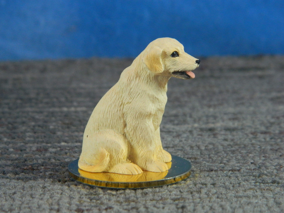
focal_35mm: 150
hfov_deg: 13.2
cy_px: 106
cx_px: 142
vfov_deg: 9.9
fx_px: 1231
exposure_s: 1/25
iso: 400
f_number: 4.9
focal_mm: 27
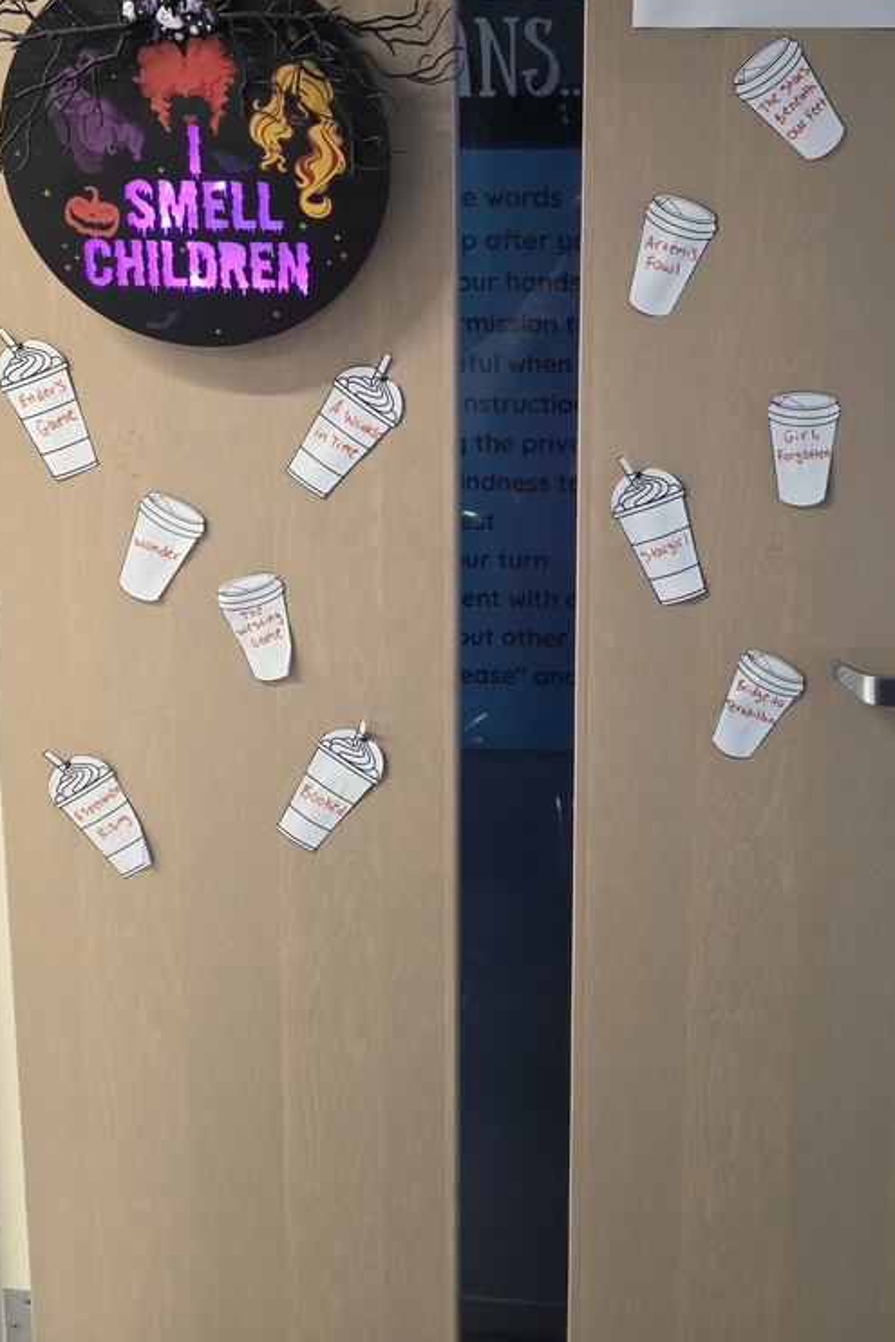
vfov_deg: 56.0
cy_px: 445
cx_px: 537
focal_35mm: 33
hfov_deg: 39.8
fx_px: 1230
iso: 800
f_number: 1.7
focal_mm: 6.25
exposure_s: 1/120
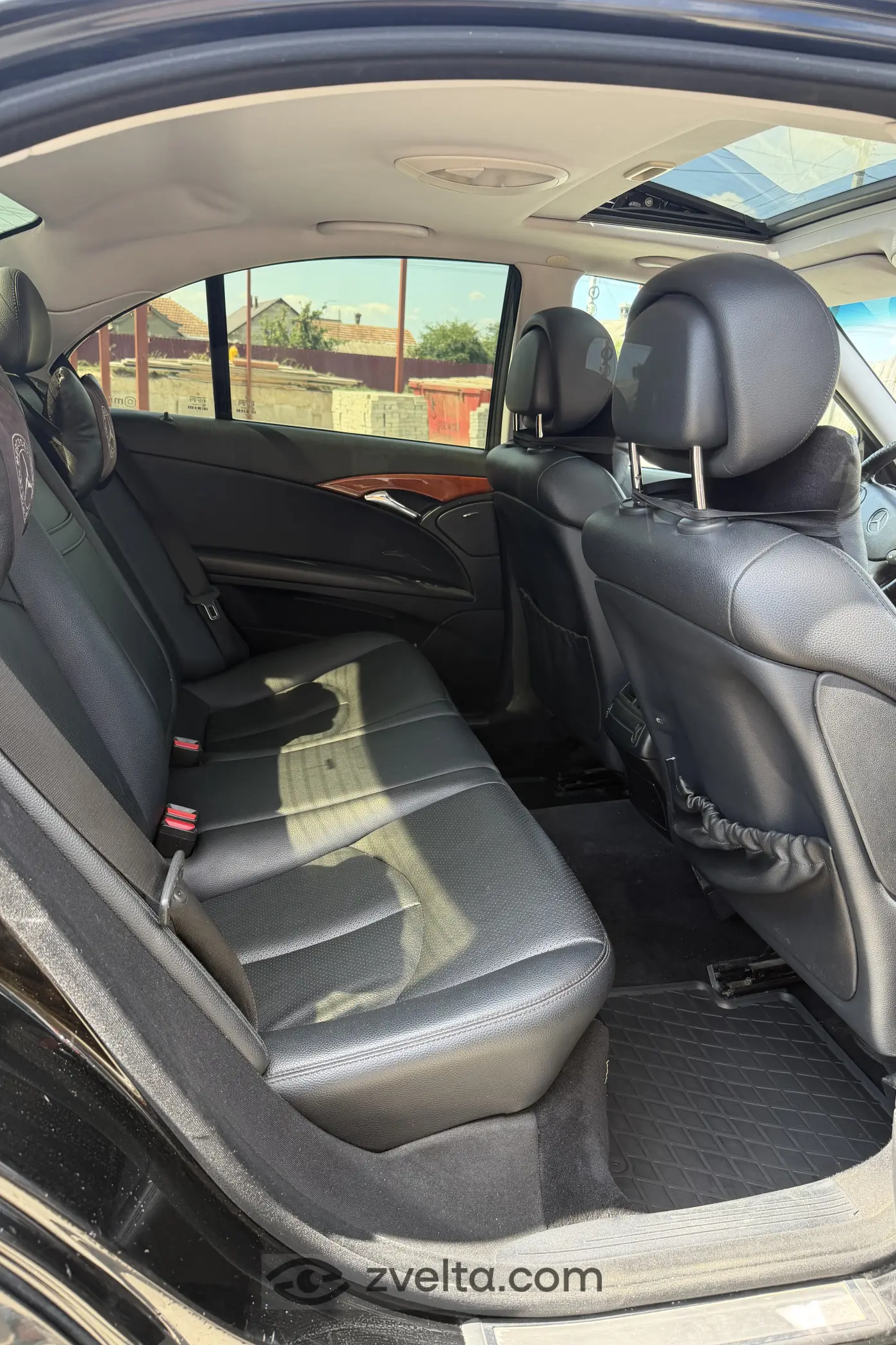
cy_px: 672
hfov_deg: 51.3
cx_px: 434
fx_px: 933
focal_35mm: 25
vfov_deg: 71.5
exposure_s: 1/189
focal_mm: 6.76
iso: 100
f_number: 1.78
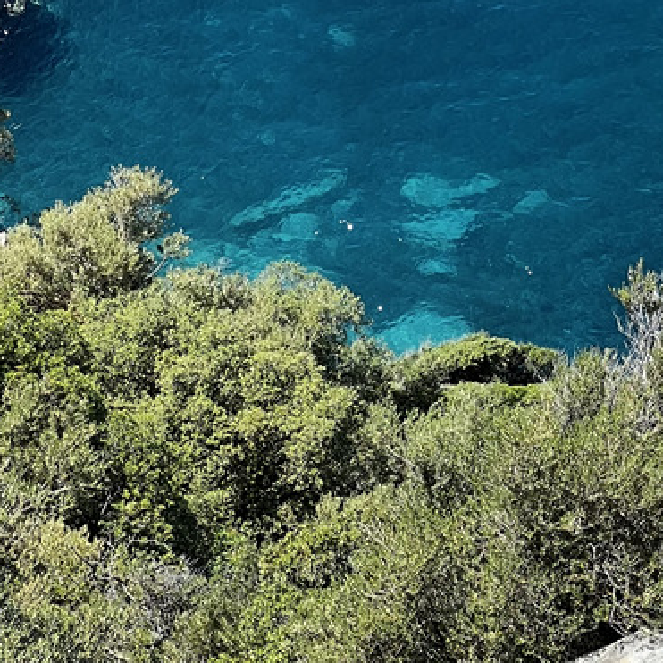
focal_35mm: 220
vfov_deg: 7.9
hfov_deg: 7.9
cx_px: 565
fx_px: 4767
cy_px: -120
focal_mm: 9
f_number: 2.8
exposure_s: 1/219
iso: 32
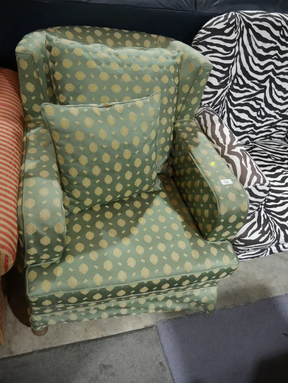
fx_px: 310
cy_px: 192
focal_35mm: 28
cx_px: 144
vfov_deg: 63.4
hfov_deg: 49.8
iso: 800
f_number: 3.5
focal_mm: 14
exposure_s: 1/60
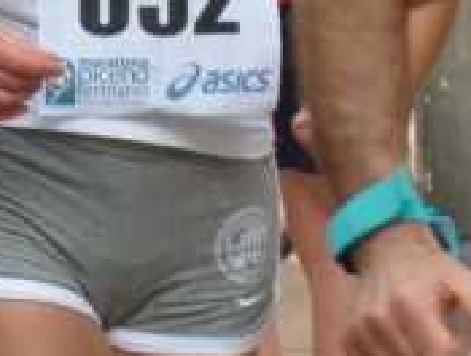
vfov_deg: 2.1
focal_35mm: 726
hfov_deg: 2.7
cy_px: -177
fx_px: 9899
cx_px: -261
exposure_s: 1/500
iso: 400
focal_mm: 29.9
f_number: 4.5
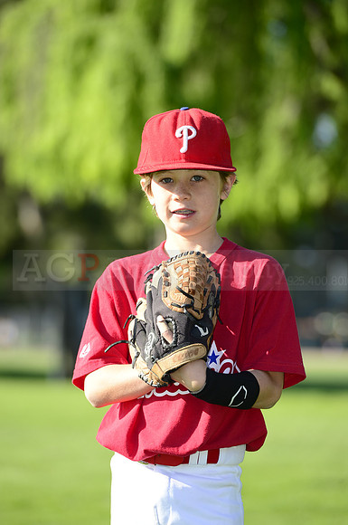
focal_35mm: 200
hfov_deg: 6.8
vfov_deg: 10.3
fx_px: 2908
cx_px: 174
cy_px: 262
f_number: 5
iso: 200
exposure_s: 1/500
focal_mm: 200
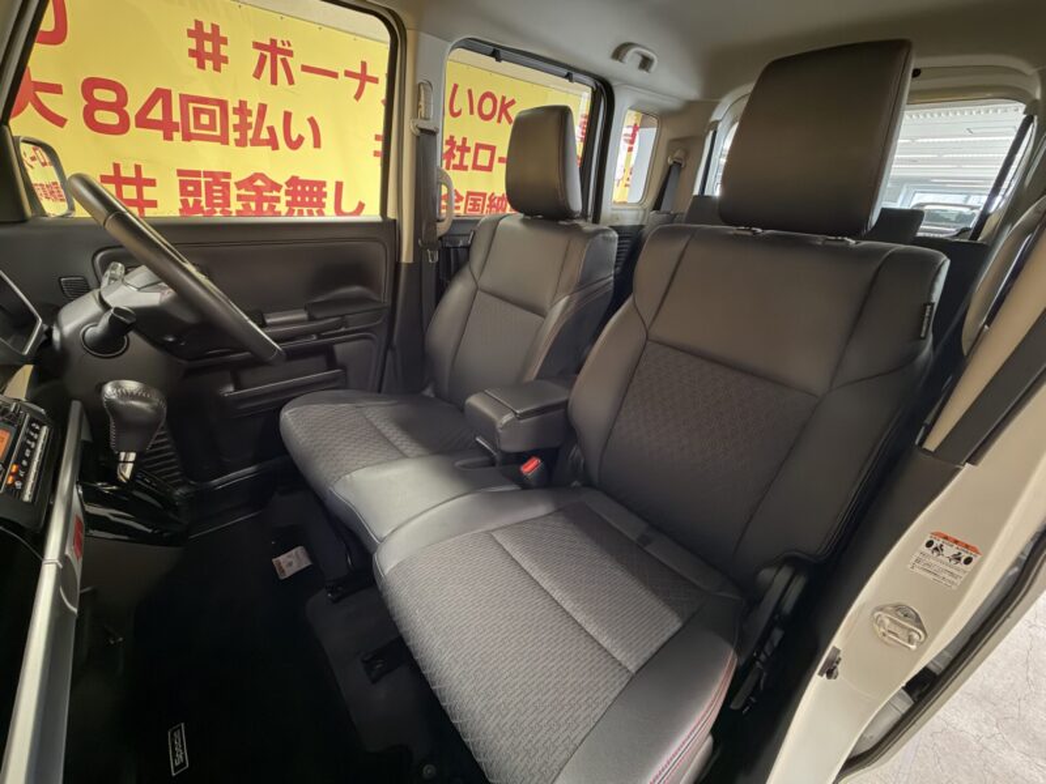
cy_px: 392
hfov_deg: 102.1
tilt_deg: -24.9
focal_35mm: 14
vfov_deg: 85.7
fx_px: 423
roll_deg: -4.7
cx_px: 523
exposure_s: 1/33
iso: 1250
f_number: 2.2
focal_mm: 2.22
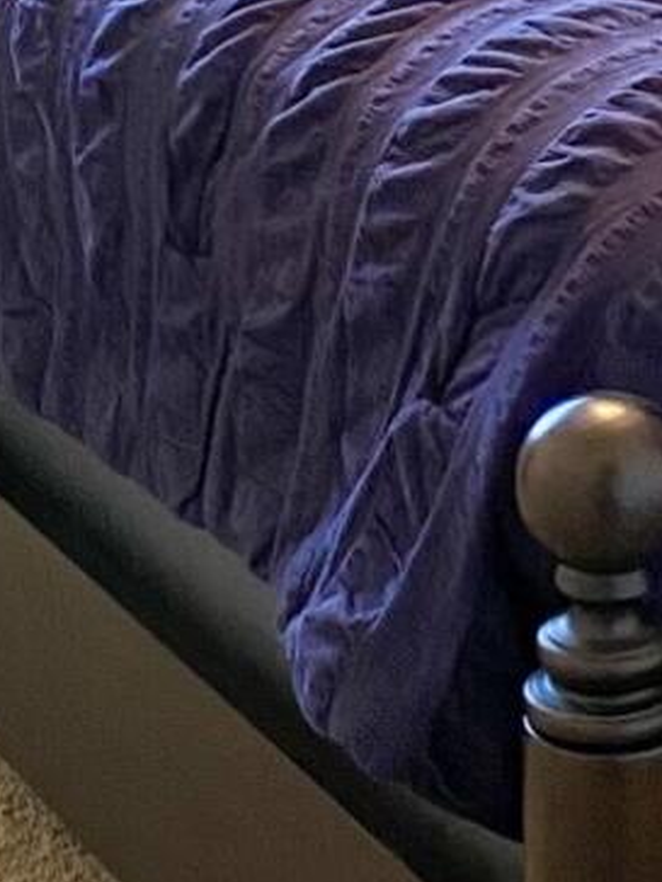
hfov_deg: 10.3
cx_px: 660
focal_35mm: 143
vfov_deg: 13.4
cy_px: -165
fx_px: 3646
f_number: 1.8
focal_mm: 4.25
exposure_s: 1/60
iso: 160
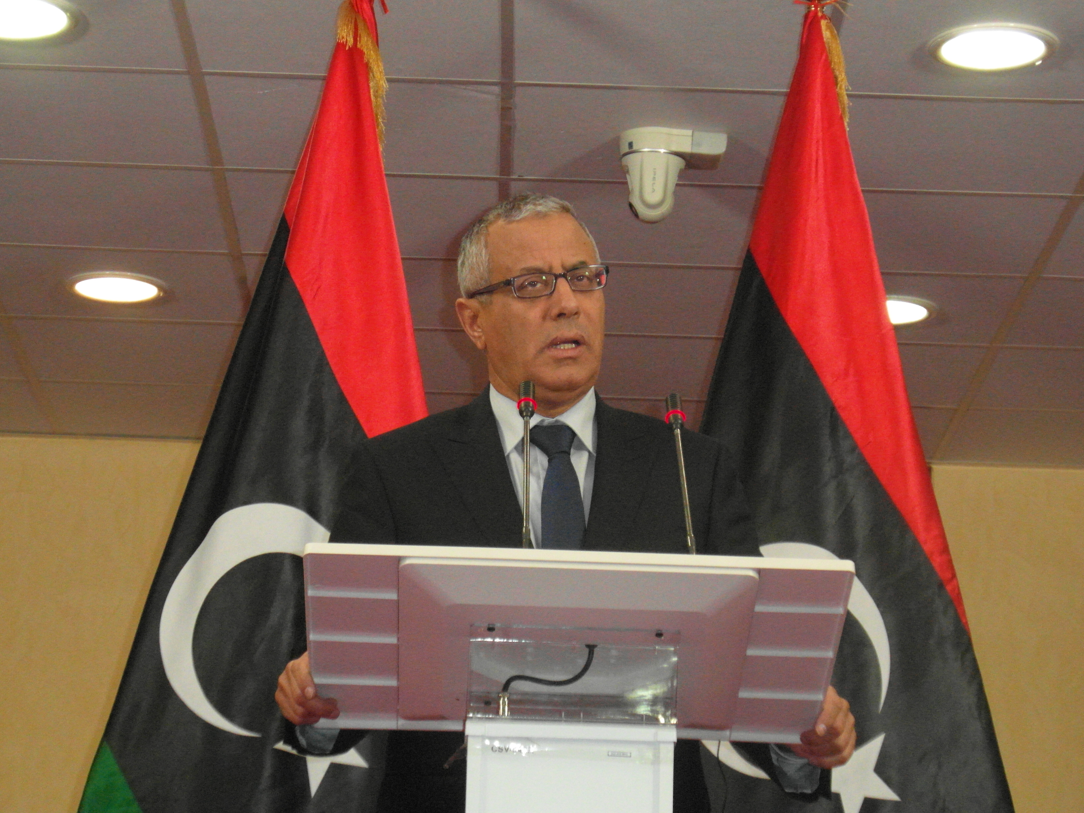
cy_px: 406
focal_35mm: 178
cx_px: 542
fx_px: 5574
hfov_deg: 11.1
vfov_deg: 8.3
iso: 640
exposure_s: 1/60
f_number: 4.4
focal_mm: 28.9
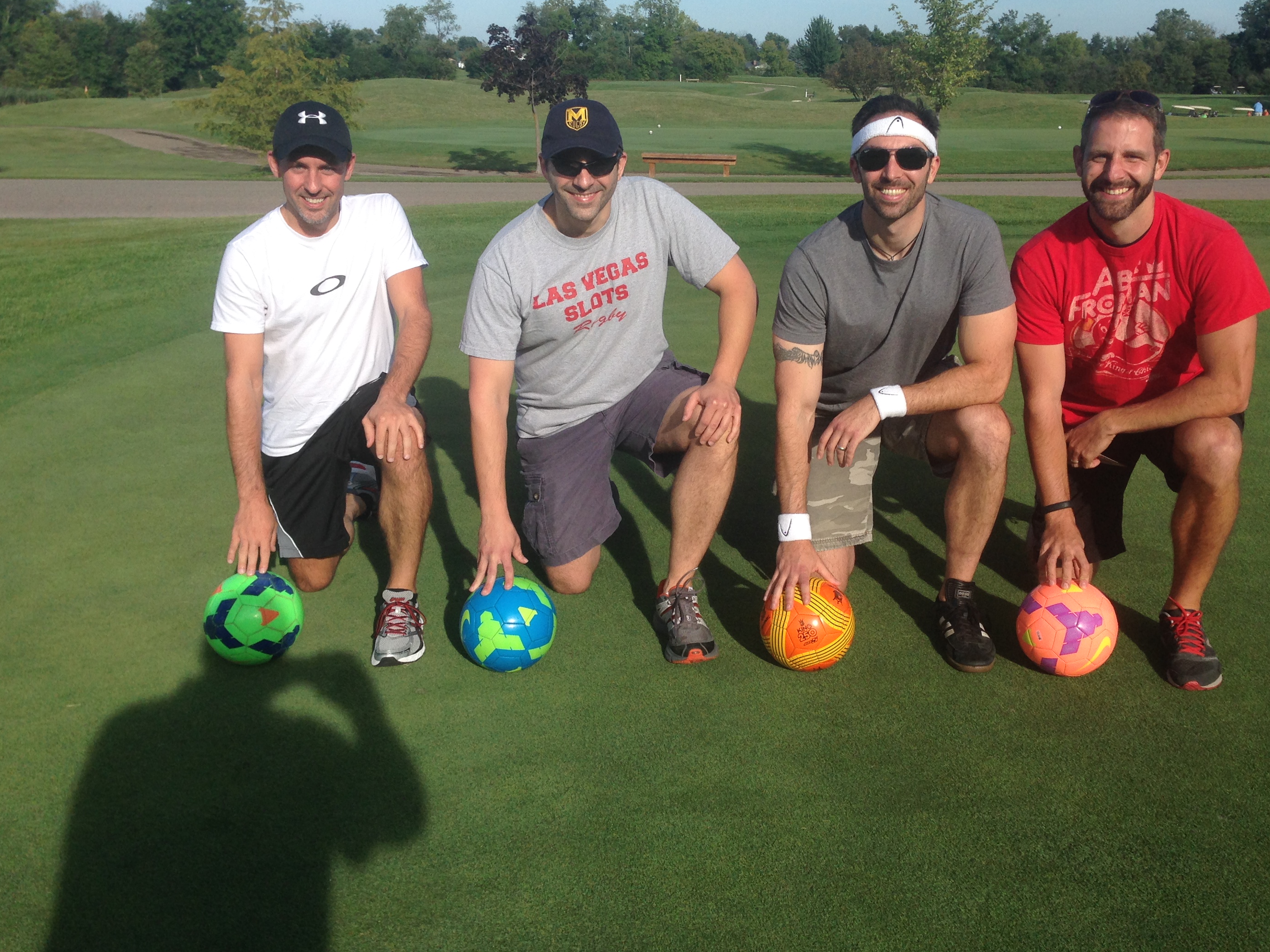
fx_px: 1431
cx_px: 704
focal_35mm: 39
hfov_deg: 47.8
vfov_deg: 36.8
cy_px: 416
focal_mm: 4.12
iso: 50
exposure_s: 1/1595
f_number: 2.4
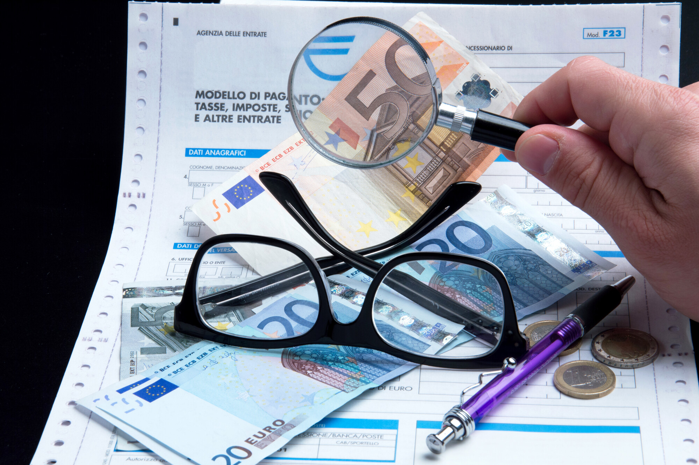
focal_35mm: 112
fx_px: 2183
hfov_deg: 18.2
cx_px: 350
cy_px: 232
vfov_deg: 12.2
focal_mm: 75
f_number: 18
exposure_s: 1/10
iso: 100
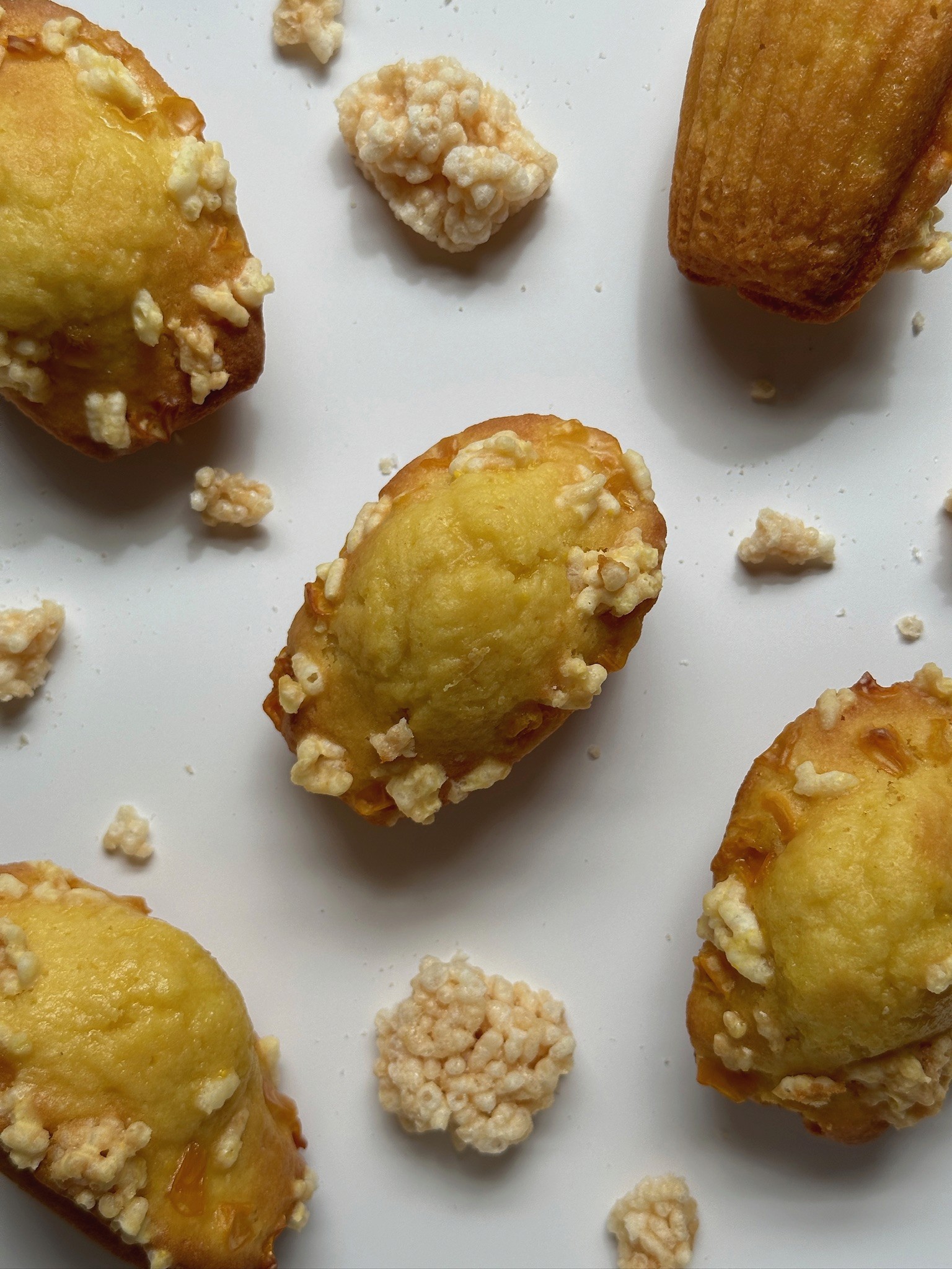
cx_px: 476
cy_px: 634
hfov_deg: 30.3
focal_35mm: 48
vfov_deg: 39.7
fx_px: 1760
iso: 64
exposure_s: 1/511
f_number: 1.78
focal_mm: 6.86
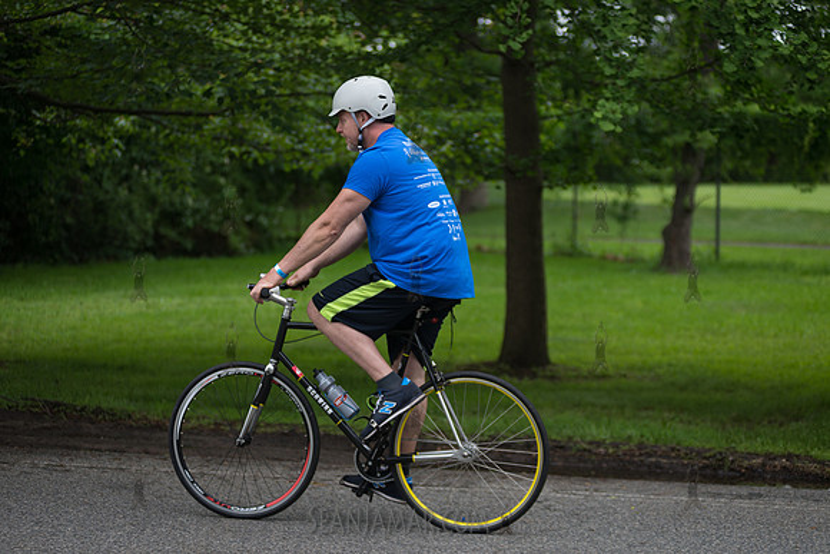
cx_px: 415
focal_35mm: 80
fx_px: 1845
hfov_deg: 25.4
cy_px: 277
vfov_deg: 17.1
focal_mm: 80
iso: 200
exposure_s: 1/800
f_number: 2.8
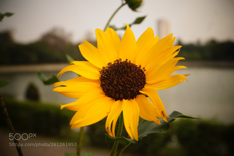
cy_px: 78
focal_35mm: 45
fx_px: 292
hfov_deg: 43.6
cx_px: 117
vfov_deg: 29.8
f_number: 8
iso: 100
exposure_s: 1/200
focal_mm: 30
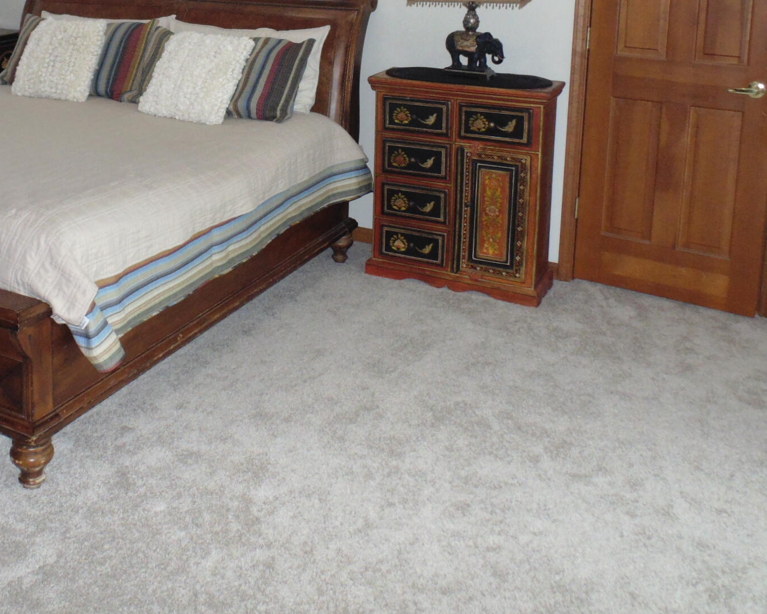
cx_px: 196
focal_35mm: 41
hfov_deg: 43.4
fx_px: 931
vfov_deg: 34.6
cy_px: 71
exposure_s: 1/30
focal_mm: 4
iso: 200
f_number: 3.1
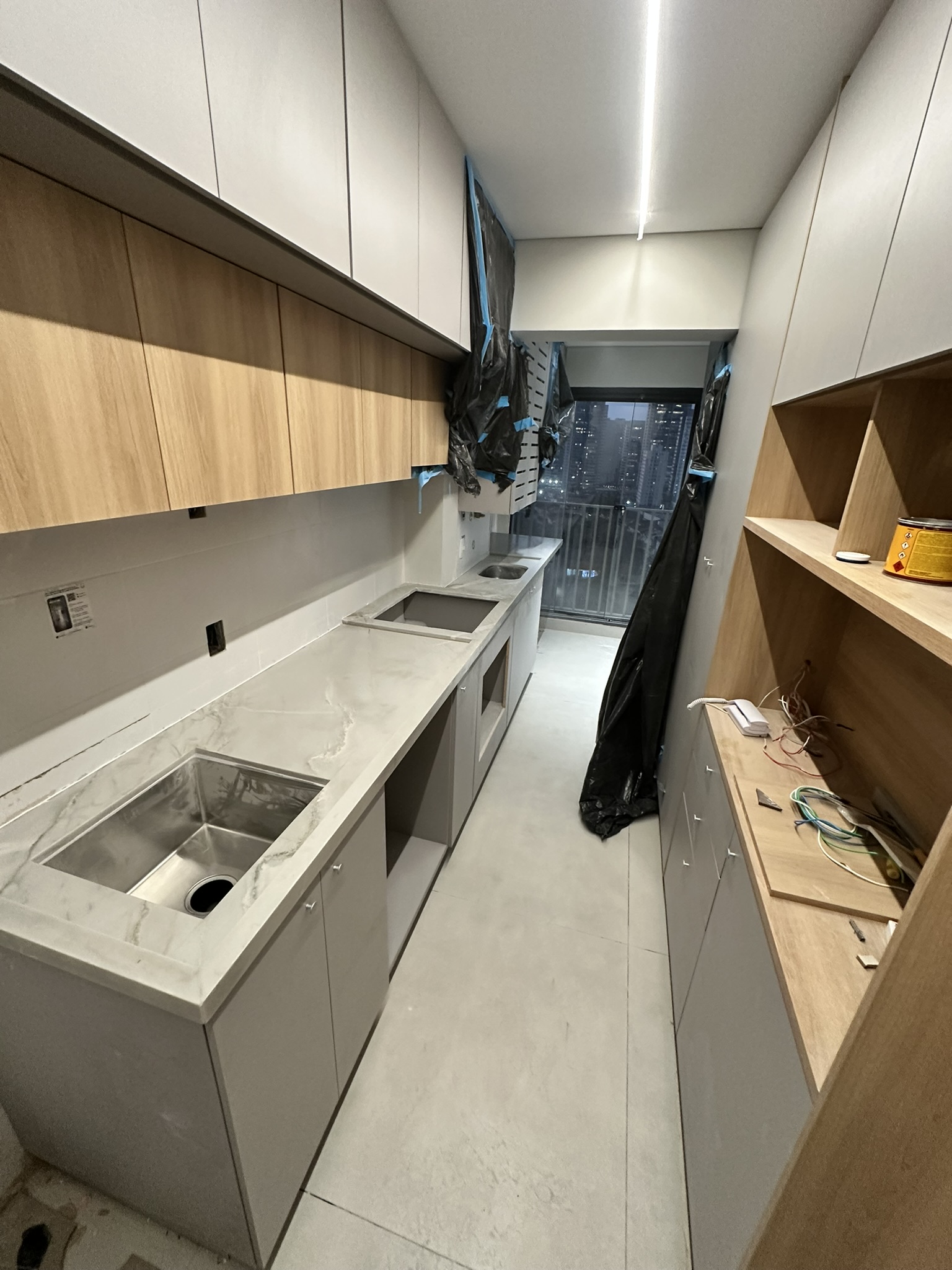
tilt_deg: -19.6
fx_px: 513
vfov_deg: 102.1
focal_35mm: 14
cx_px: 476
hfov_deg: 85.7
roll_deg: -4.5
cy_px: 635
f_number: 2.2
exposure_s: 1/60
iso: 400
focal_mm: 2.22
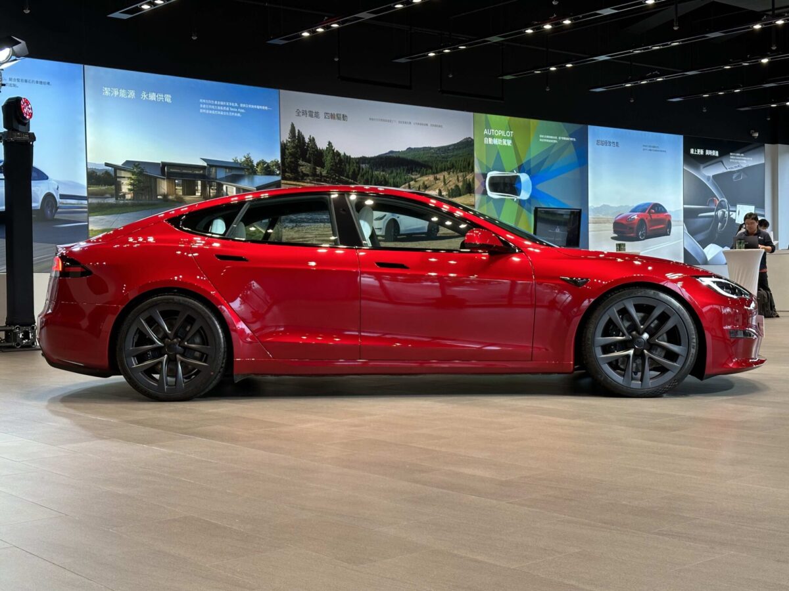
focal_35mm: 48
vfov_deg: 30.3
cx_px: 394
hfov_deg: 39.7
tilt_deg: -1.3
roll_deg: +0.5
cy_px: 296
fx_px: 1094
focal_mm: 6.86
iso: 50
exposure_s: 1/61
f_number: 1.78
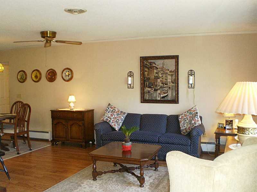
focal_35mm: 36
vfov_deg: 39.6
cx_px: 128
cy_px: 96
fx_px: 267
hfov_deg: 51.4
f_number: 3.1
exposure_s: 1/30
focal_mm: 6.3
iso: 400
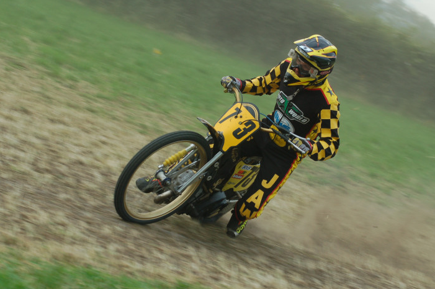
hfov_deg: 13.3
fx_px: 1859
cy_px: 154
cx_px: 225
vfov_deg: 8.9
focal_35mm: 154
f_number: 6.7
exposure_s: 1/250
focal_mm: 90
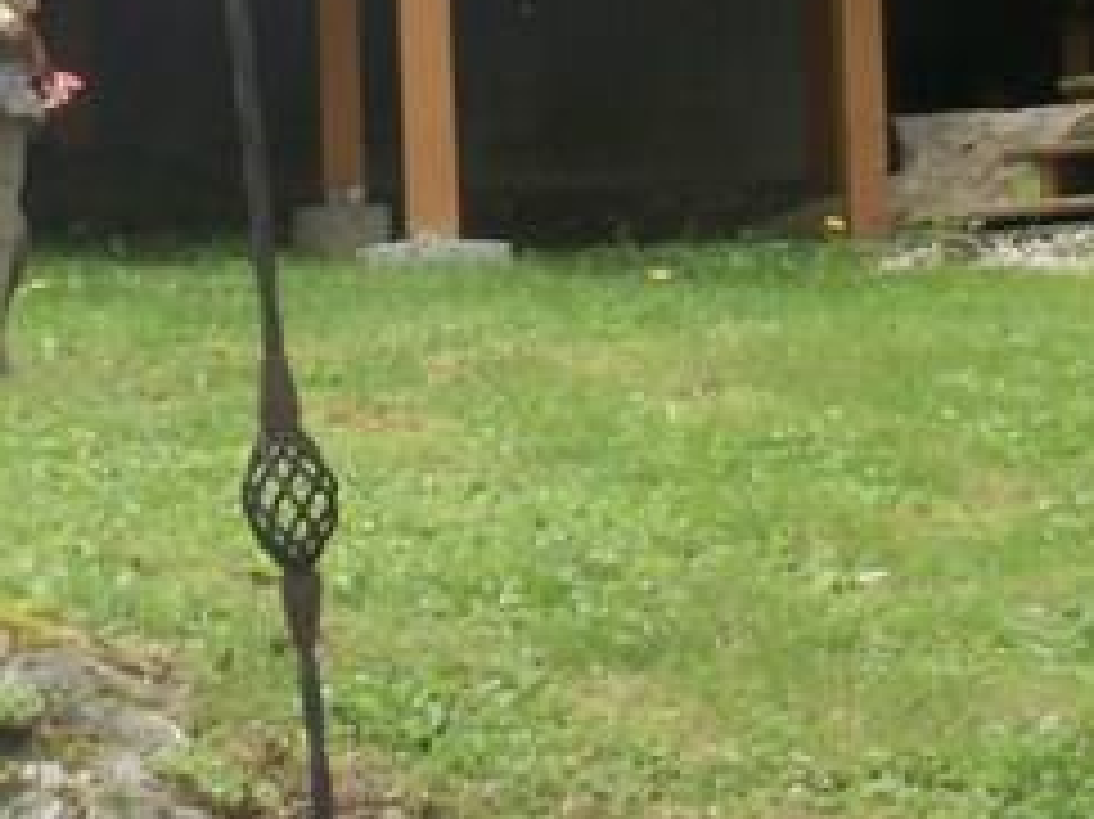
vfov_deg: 9.4
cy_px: -504
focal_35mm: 152
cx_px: -77
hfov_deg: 12.8
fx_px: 4801
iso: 100
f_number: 5.6
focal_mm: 6.3
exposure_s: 1/100
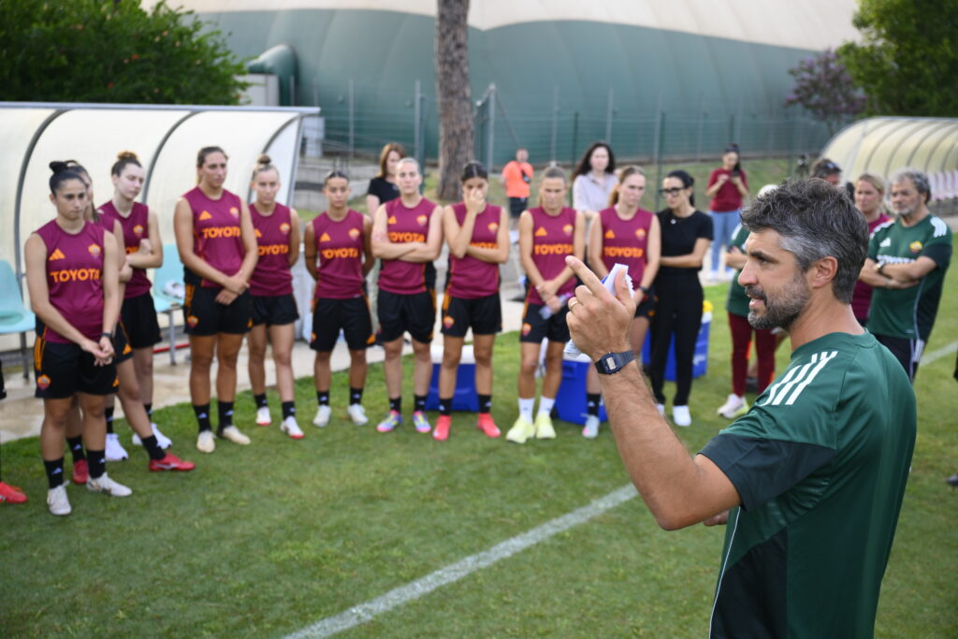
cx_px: 479
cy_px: 320
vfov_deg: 35.1
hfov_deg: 50.7
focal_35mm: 38
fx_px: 1011
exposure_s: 1/800
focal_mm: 38
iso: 400
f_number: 3.2
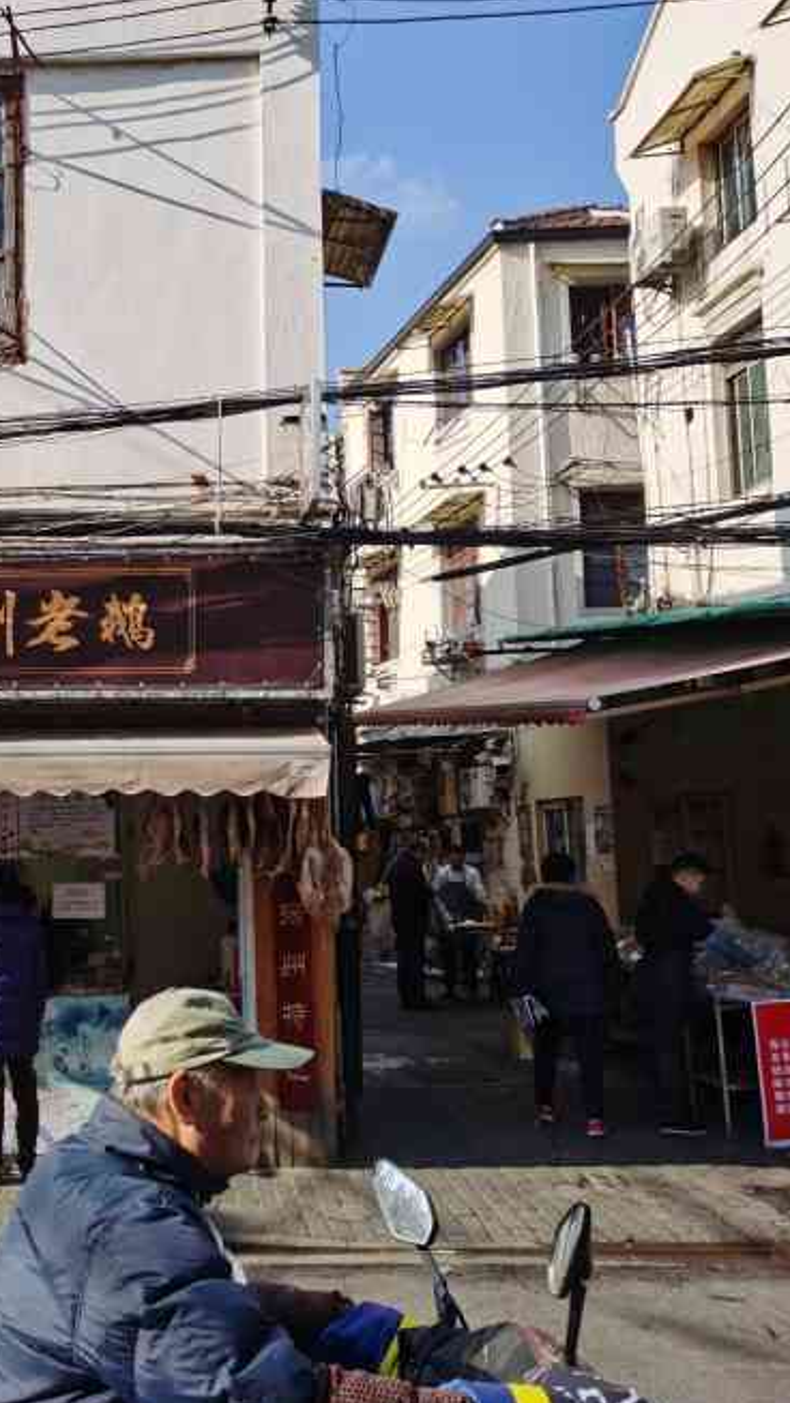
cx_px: 84
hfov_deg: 27.4
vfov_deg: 48.3
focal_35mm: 42
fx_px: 1564
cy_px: 647
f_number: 1.8
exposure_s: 1/3333
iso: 50
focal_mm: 5.58
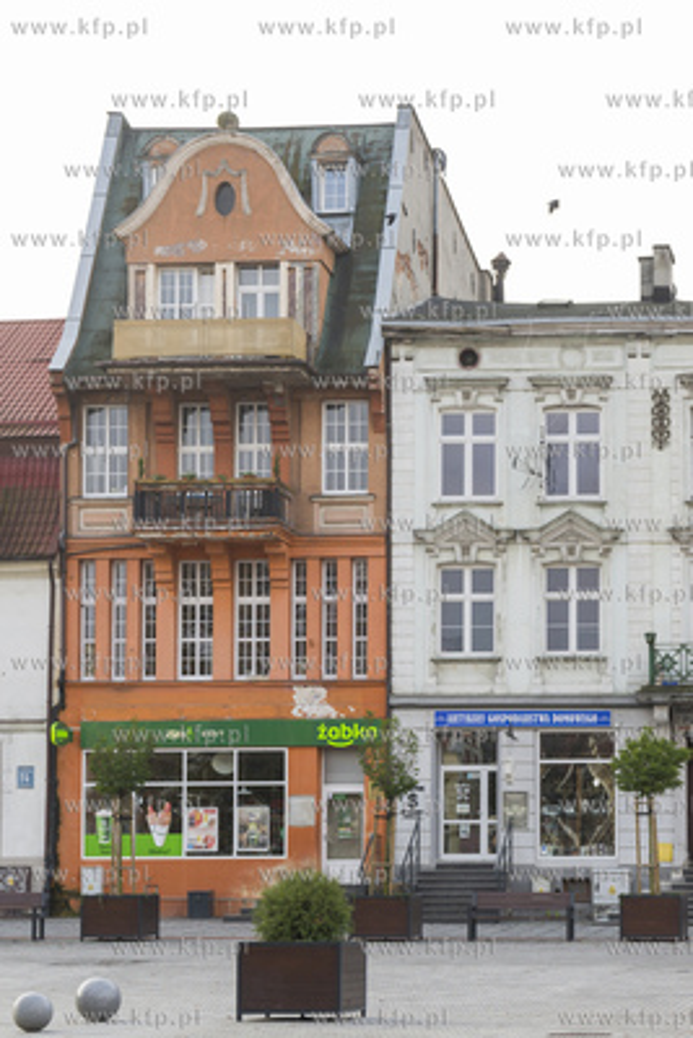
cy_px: 519
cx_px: 346
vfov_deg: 23.9
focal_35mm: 85
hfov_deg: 16.1
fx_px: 2452
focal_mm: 85
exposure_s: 1/320
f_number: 4
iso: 400
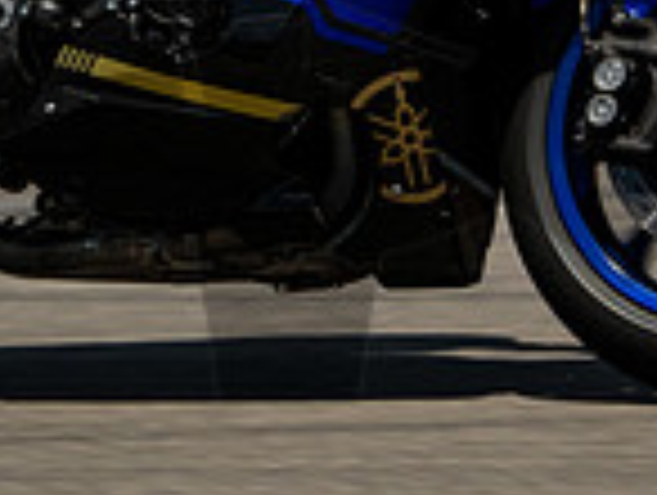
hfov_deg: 1.7
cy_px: -146
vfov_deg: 1.3
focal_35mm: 1144
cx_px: 288
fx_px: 21748
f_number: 2
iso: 640
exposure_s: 1/1000
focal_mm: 200
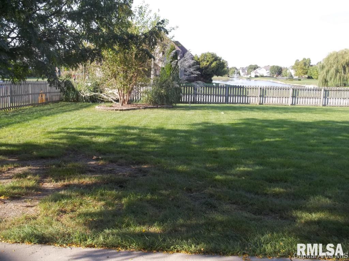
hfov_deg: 55.4
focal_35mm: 33
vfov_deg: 42.9
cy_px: 130
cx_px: 174
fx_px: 333
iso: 64
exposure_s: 1/200
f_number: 3.3
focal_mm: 5.9
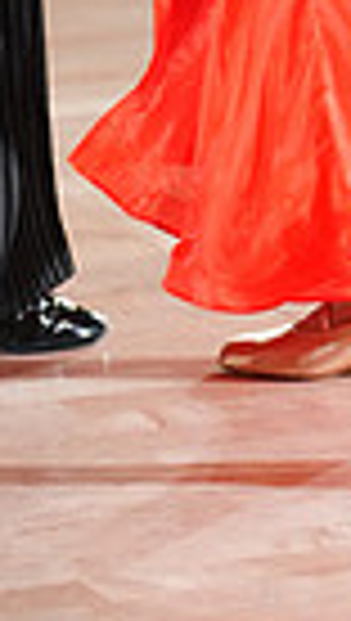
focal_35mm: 395
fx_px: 6512
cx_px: 245
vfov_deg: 5.4
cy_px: -518
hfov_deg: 3.1
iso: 3200
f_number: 2.8
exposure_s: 1/400
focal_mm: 90
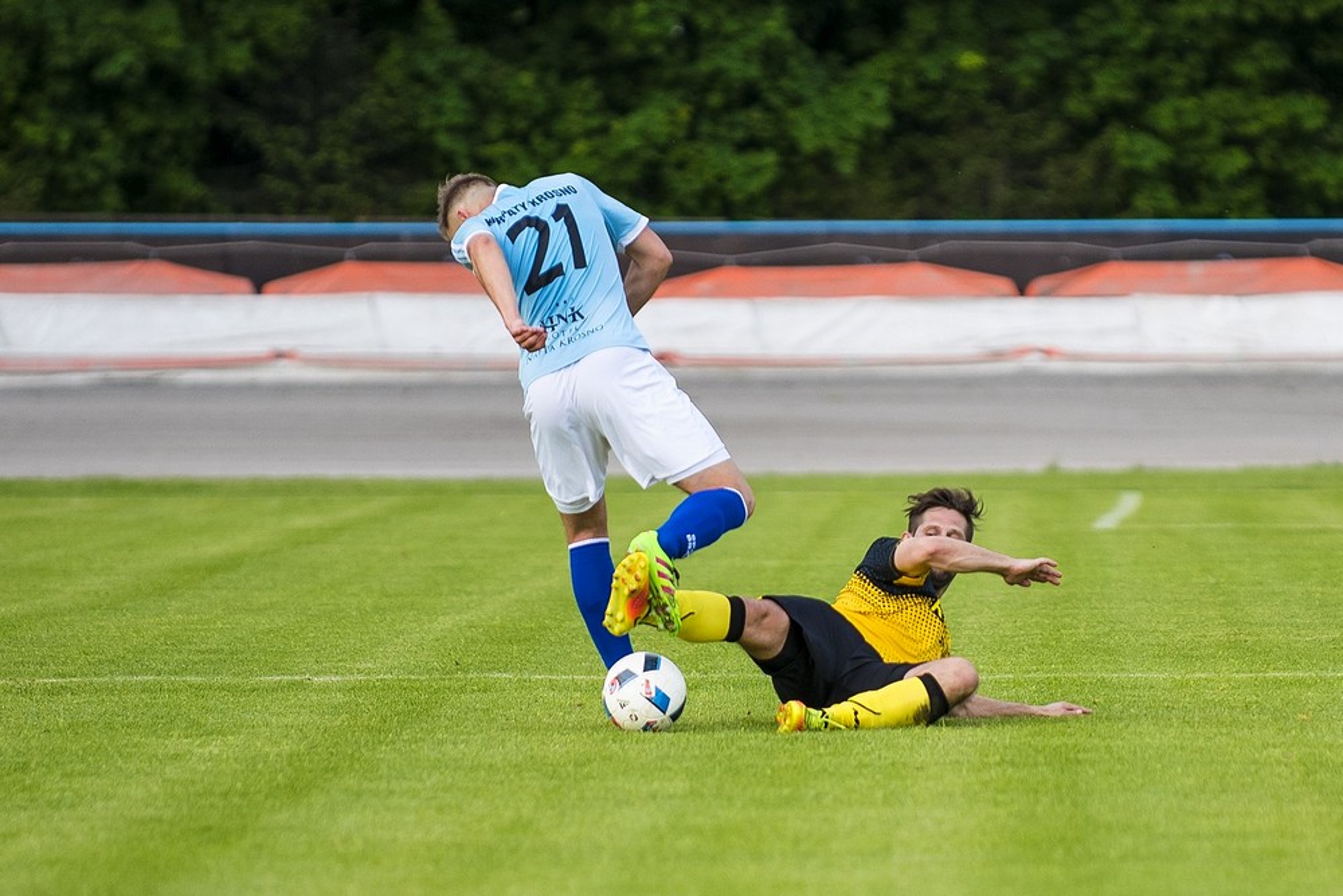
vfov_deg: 6.9
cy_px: 448
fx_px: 7462
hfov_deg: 10.3
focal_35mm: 200
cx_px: 672
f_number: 2.8
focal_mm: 200
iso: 320
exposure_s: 1/1600
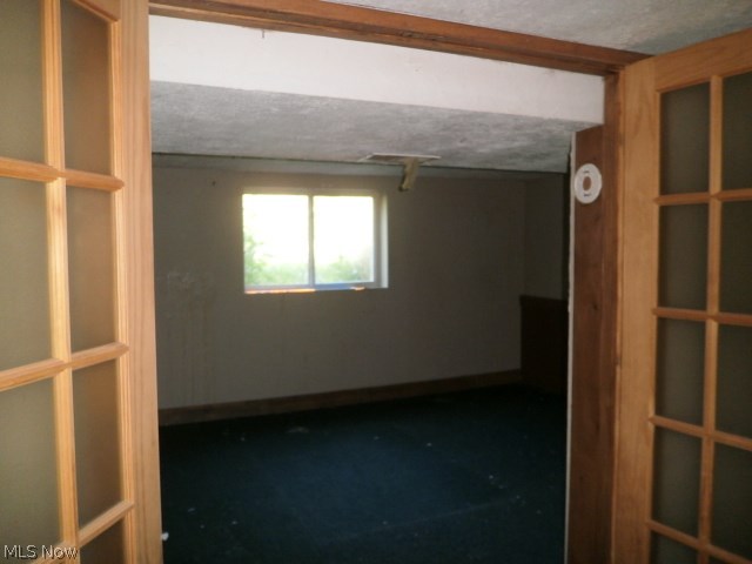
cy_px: 282
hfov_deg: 67.3
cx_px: 376
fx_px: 565
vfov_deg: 53.1
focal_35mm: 26
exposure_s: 1/30
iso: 200
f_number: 2.8
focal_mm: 4.7
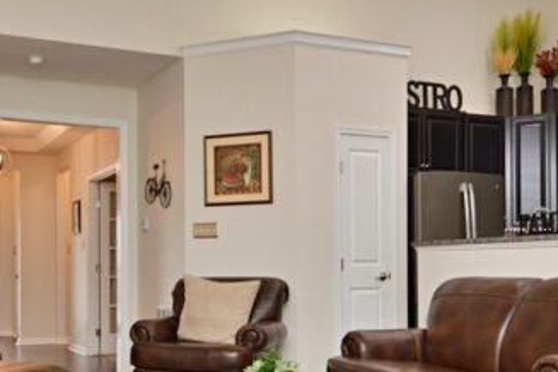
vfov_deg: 30.1
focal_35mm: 44
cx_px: 188
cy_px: 265
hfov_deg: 43.9
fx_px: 682
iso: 800
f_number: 4.5
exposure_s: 1/60
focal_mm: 12
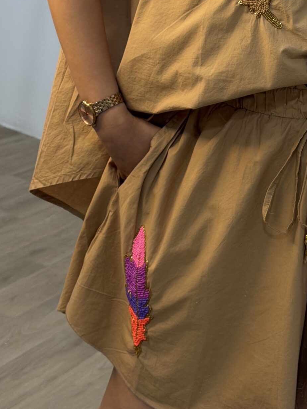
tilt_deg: -34.0
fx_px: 1182
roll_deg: -10.6
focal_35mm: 100
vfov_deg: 19.4
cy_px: 76
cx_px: 244
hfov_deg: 14.7
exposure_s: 1/51
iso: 50
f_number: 1.78
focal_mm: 6.76
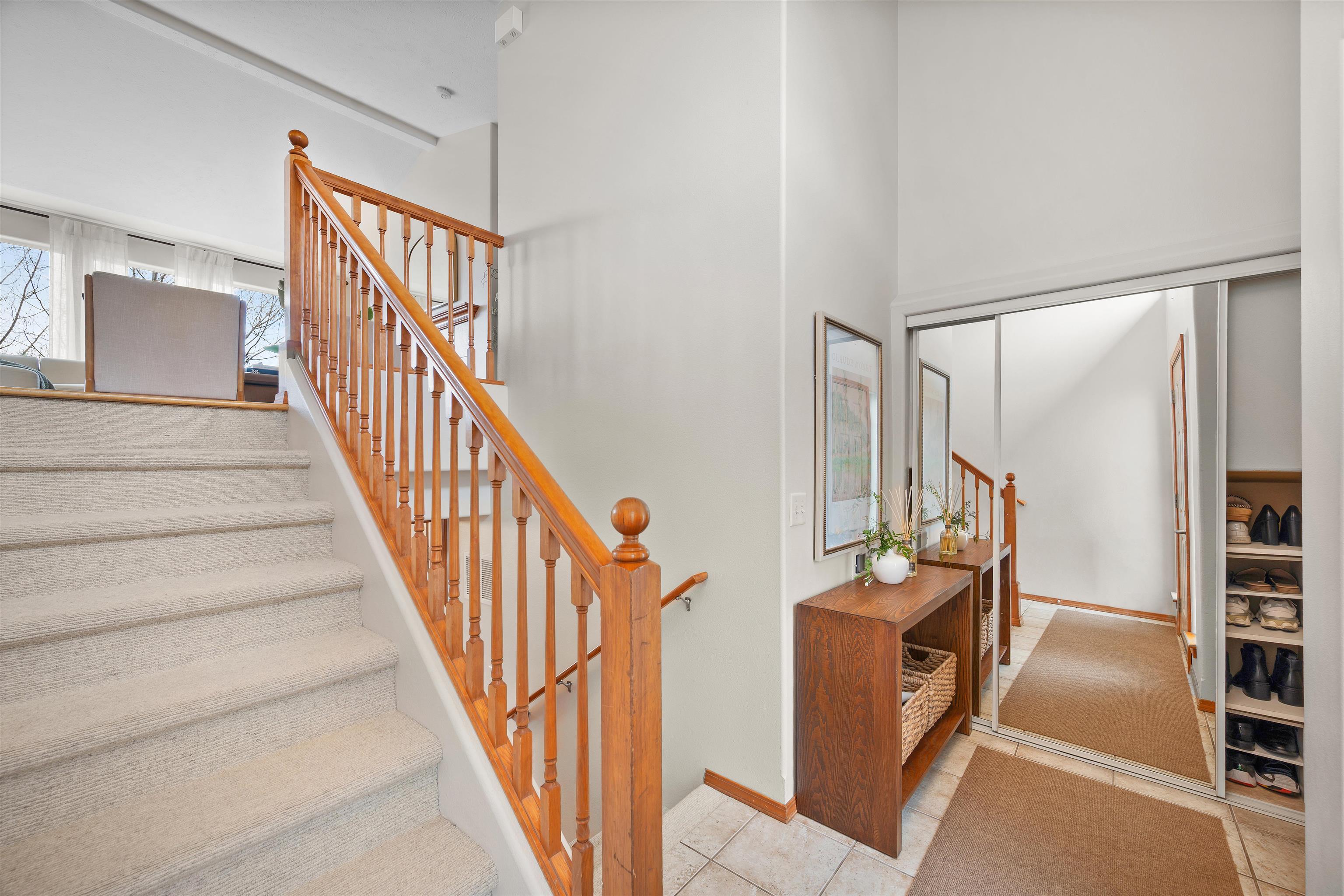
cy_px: 448
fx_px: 523
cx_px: 672
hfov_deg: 104.3
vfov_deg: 81.2
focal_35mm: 14
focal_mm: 14
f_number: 8
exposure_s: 2
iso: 100
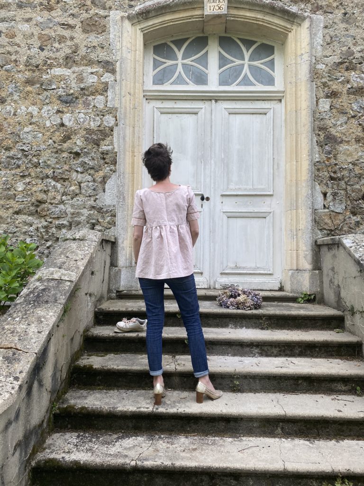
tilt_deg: +4.8
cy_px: 243
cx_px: 182
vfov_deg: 67.3
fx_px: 365
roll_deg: -1.2
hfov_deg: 53.1
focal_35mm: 26
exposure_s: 1/361
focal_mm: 4.25
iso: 32
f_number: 1.8
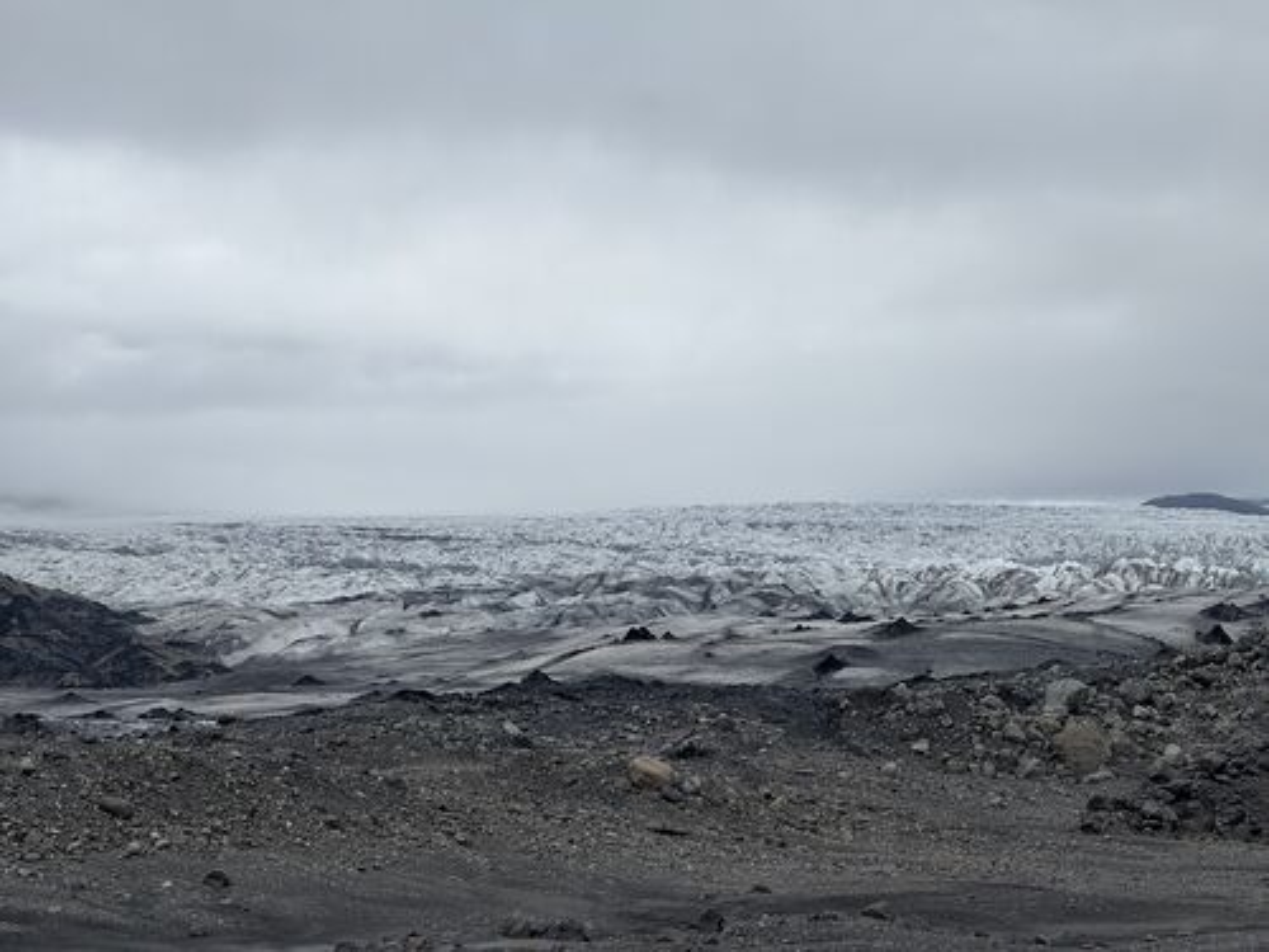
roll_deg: +0.0
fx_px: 4399
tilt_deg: +2.3
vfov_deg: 12.3
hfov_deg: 16.4
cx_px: 634
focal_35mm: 120
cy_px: 476
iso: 50
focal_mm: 15.66
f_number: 2.8
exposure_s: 1/1368
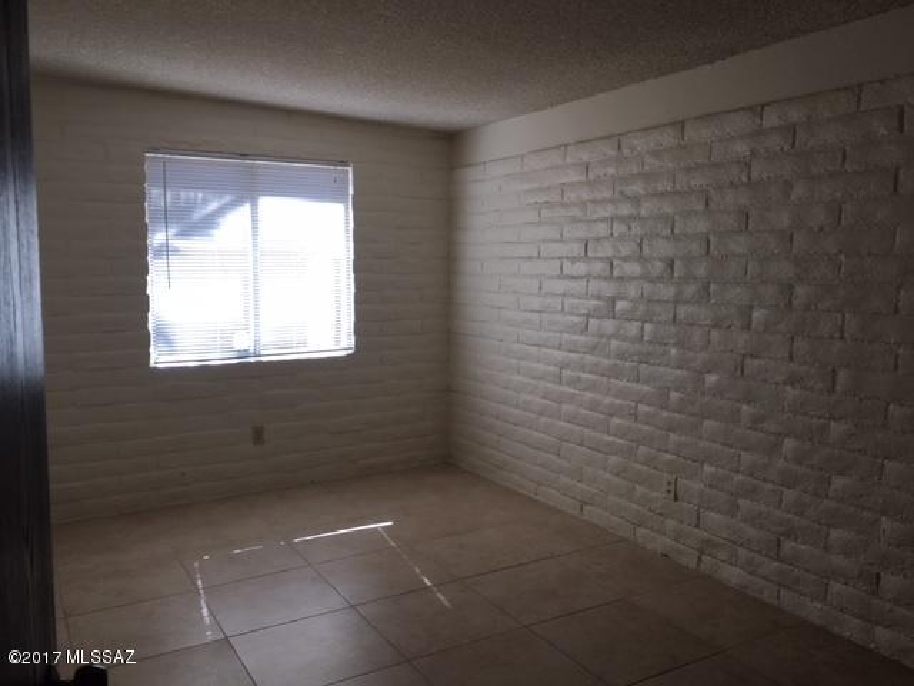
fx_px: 766
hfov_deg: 61.7
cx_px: 457
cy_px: 343
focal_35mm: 29
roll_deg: -0.2
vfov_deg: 48.2
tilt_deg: -6.5
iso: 25
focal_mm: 4.15
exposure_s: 1/174
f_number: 2.2
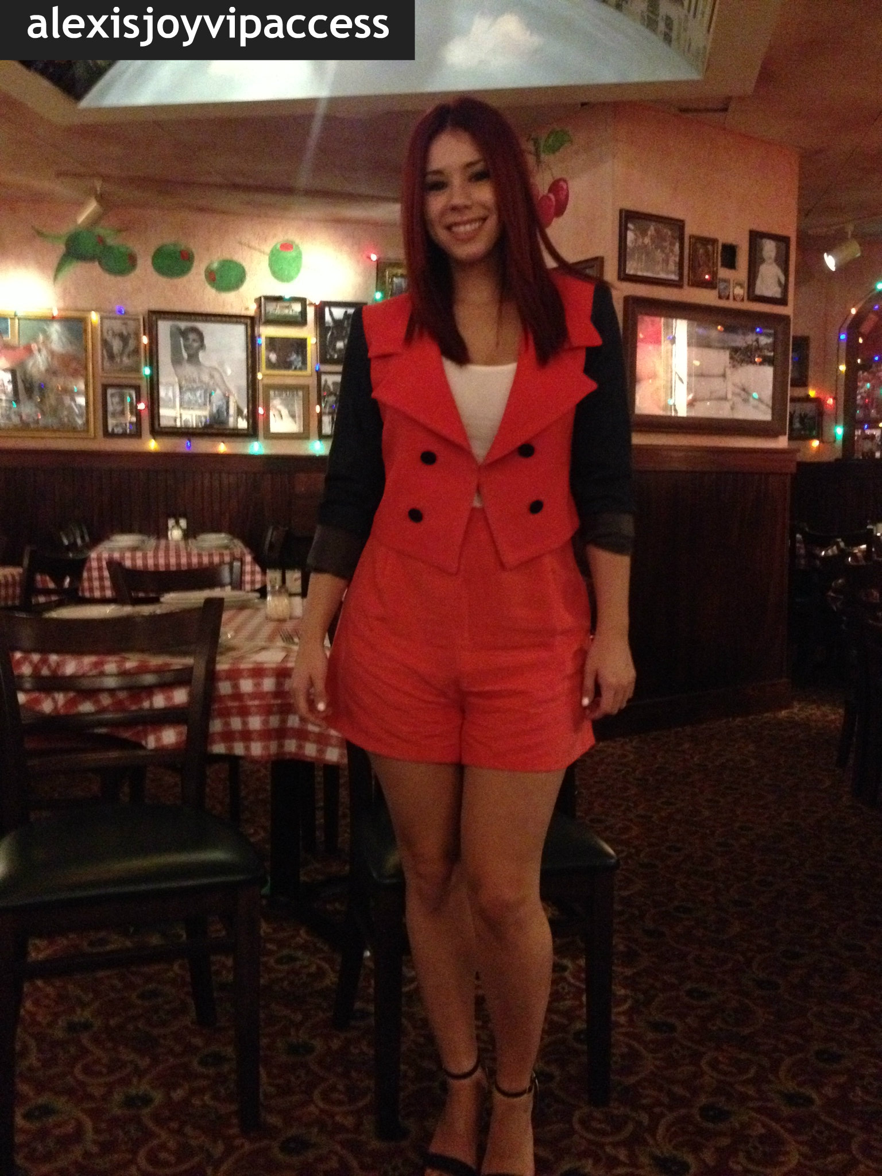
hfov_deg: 40.7
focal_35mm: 35
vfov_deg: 52.6
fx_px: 1189
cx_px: 441
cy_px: 588
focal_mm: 4.28
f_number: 2.4
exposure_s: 1/15
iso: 800
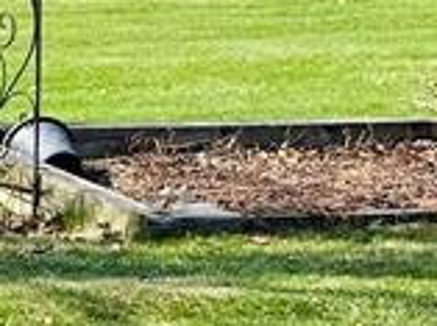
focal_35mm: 157
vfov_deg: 9.3
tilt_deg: -11.1
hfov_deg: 9.3
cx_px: -983
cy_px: -22
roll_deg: -0.8
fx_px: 1977
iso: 80
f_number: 1.78
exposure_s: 1/2028
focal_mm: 6.86
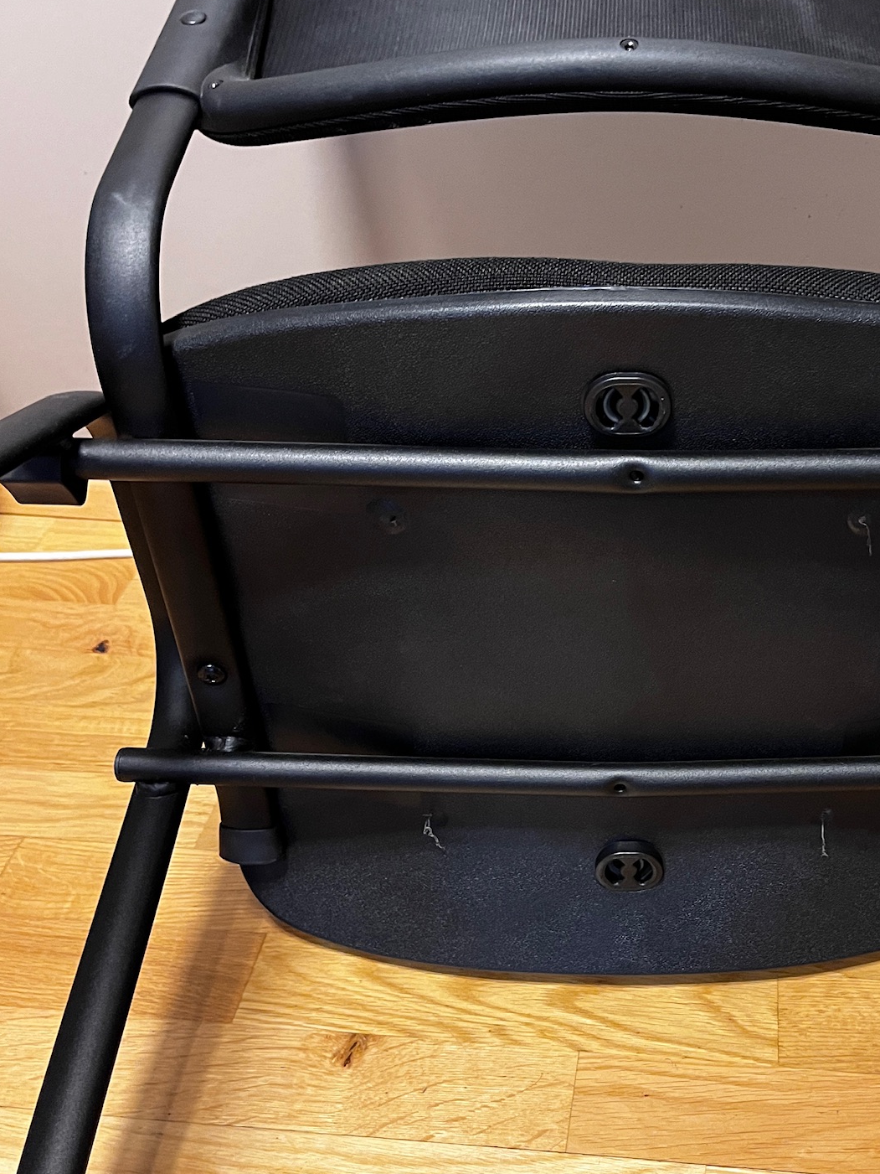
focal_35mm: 38
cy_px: 577
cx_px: 641
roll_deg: -0.2
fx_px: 1288
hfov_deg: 37.0
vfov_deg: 49.0
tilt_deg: -36.3
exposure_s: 1/50
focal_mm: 5.1
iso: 320
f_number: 1.6
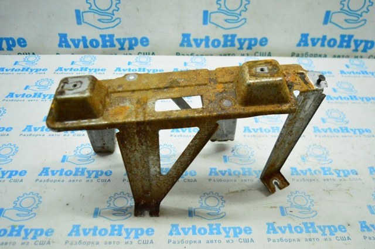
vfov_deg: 38.3
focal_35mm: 34
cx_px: 188
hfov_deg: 55.2
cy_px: 124
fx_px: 359
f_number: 3.8
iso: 6400
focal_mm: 23
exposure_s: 1/800
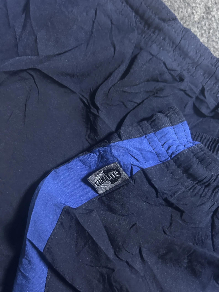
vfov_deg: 67.3
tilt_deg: -54.5
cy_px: 146
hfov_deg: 53.1
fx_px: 219
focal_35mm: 26
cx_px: 110
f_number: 1.5
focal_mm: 5.7
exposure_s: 1/33
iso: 500
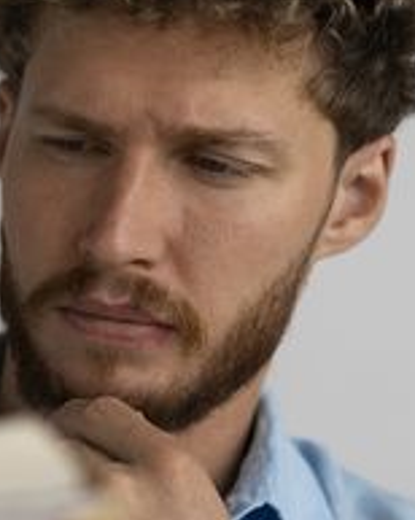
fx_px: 2383
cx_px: -81
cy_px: 310
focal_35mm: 155
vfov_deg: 12.4
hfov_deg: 9.8
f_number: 2.2
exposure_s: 1/250
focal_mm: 55
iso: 160
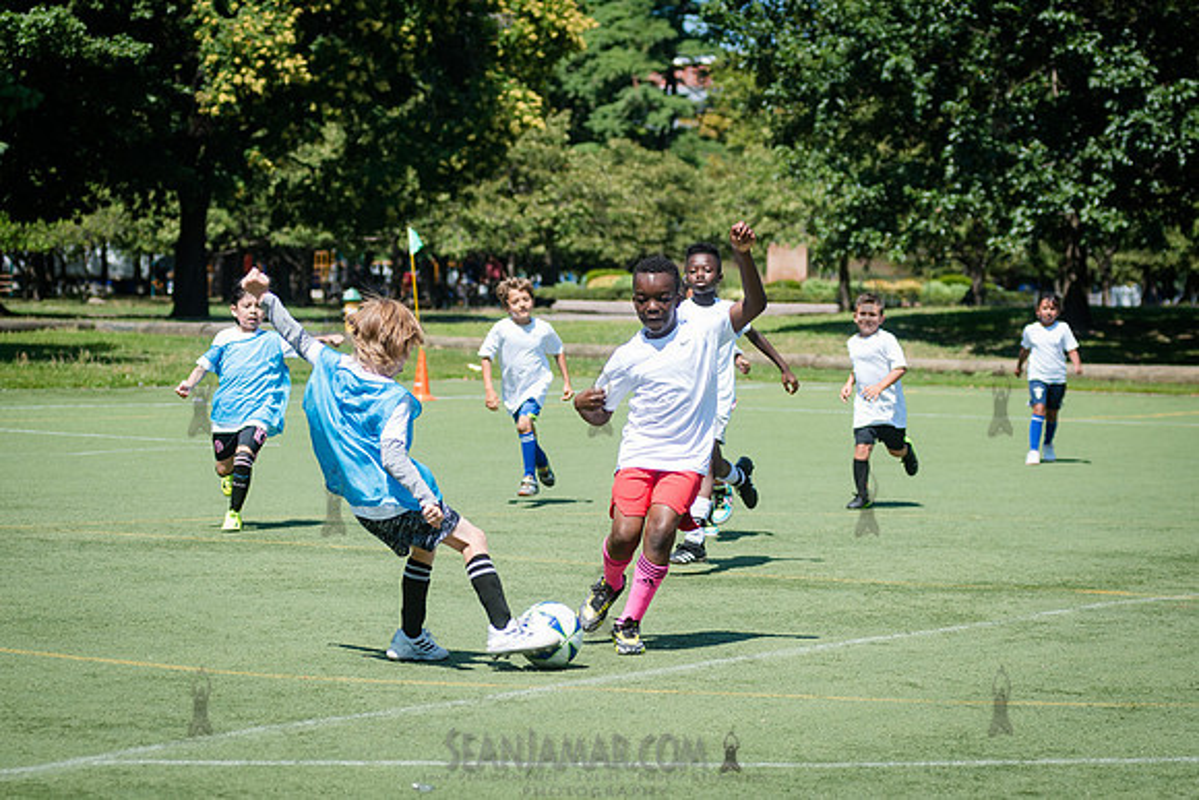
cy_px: 487
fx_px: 3748
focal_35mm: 113
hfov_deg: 18.2
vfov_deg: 12.2
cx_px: 619
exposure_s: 1/1250
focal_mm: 80
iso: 200
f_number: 4
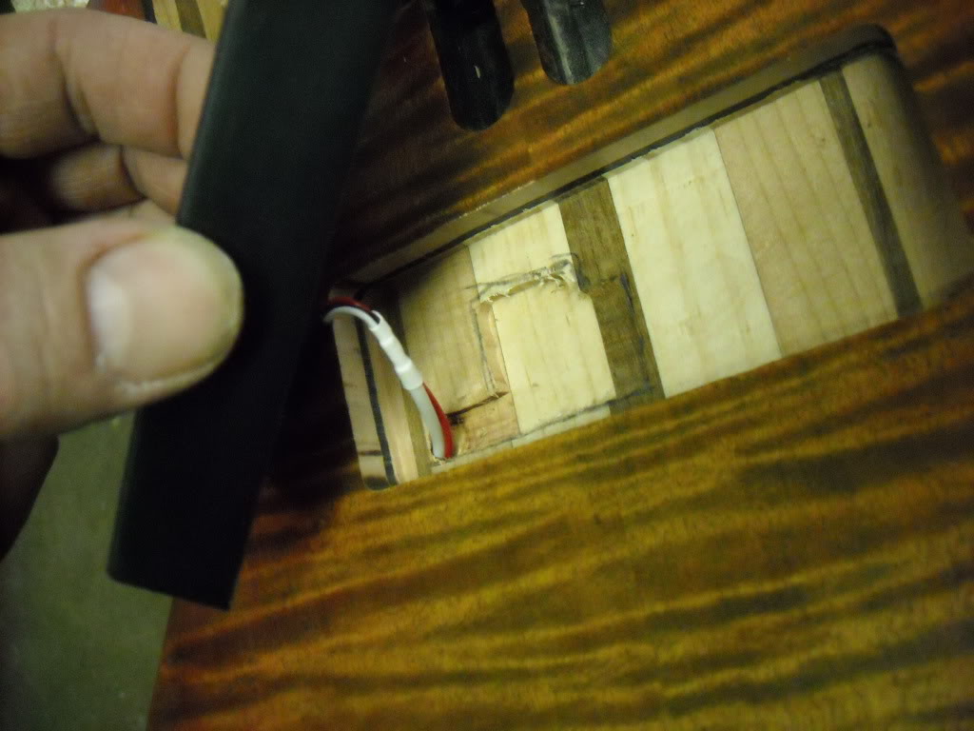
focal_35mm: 35
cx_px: 487
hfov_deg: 52.6
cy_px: 366
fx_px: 985
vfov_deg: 40.7
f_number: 2.8
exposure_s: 1/88
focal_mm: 5.7
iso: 800
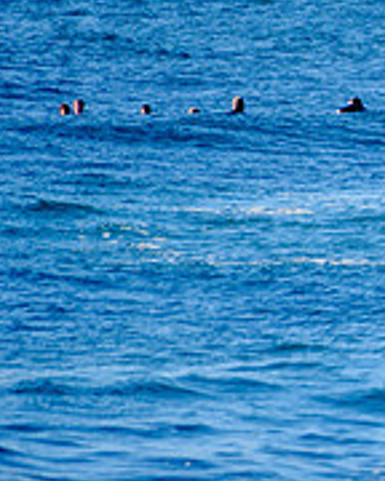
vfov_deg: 1.0
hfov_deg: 0.8
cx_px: 948
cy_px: 123
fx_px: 26478
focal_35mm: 1859
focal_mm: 500
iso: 220
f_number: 5.6
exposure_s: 1/2000
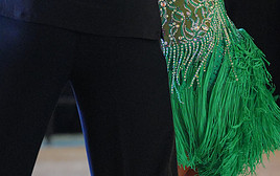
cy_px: -57
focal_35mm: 428
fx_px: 3269
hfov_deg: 4.9
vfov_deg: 3.1
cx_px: 194
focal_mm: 194
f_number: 5.6
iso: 4000
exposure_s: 1/400
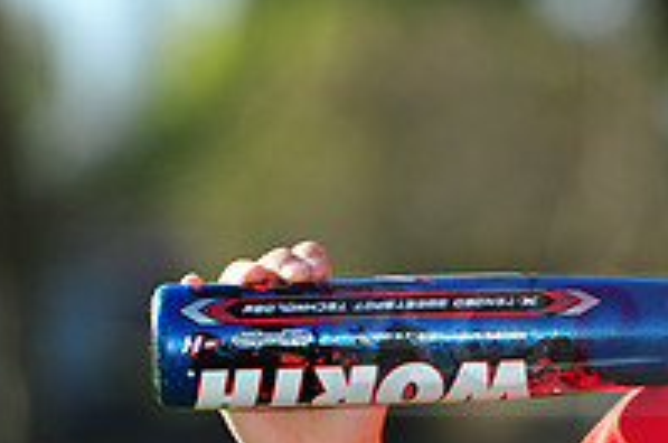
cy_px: 315
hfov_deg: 4.9
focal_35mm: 423
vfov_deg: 3.2
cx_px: 896
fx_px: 7836
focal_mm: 145
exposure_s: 1/800
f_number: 4.5
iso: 200
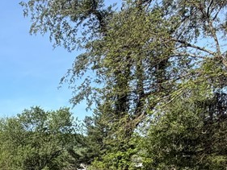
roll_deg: +2.6
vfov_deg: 24.5
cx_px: -52
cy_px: 228
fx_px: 335
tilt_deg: -11.6
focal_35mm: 51
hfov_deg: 31.0
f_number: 2.2
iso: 32
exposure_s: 1/770
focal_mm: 2.22
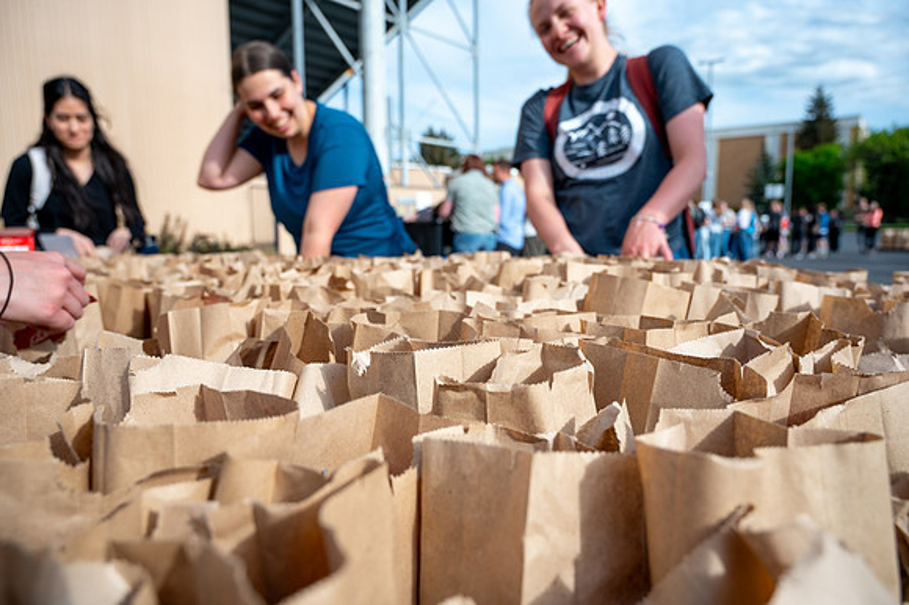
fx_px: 619
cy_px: 303
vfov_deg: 52.1
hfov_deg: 72.6
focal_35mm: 25
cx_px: 454
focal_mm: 24
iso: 160
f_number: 5
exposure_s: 1/800
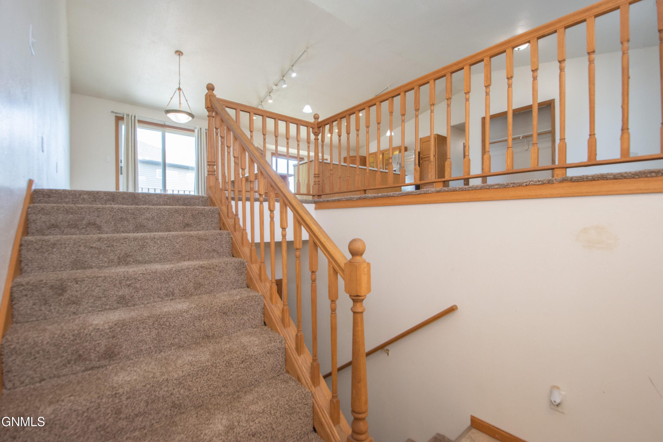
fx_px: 276
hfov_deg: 100.4
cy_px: 221
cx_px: 332
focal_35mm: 15
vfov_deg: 77.3
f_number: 6.3
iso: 640
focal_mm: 10
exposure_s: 1/60
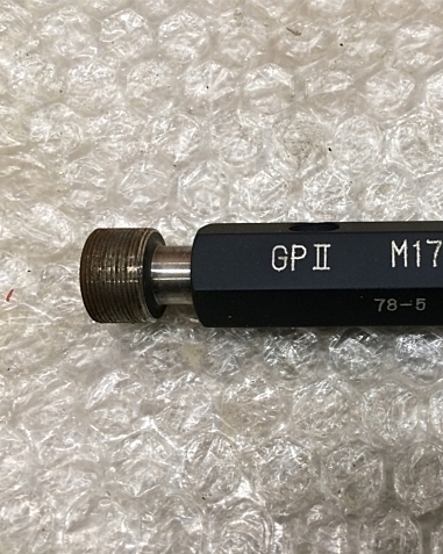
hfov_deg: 37.8
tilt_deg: -73.6
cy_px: 278
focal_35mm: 38
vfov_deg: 48.0
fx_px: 623
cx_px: 351
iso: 80
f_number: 2.2
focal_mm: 4.15
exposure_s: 1/30
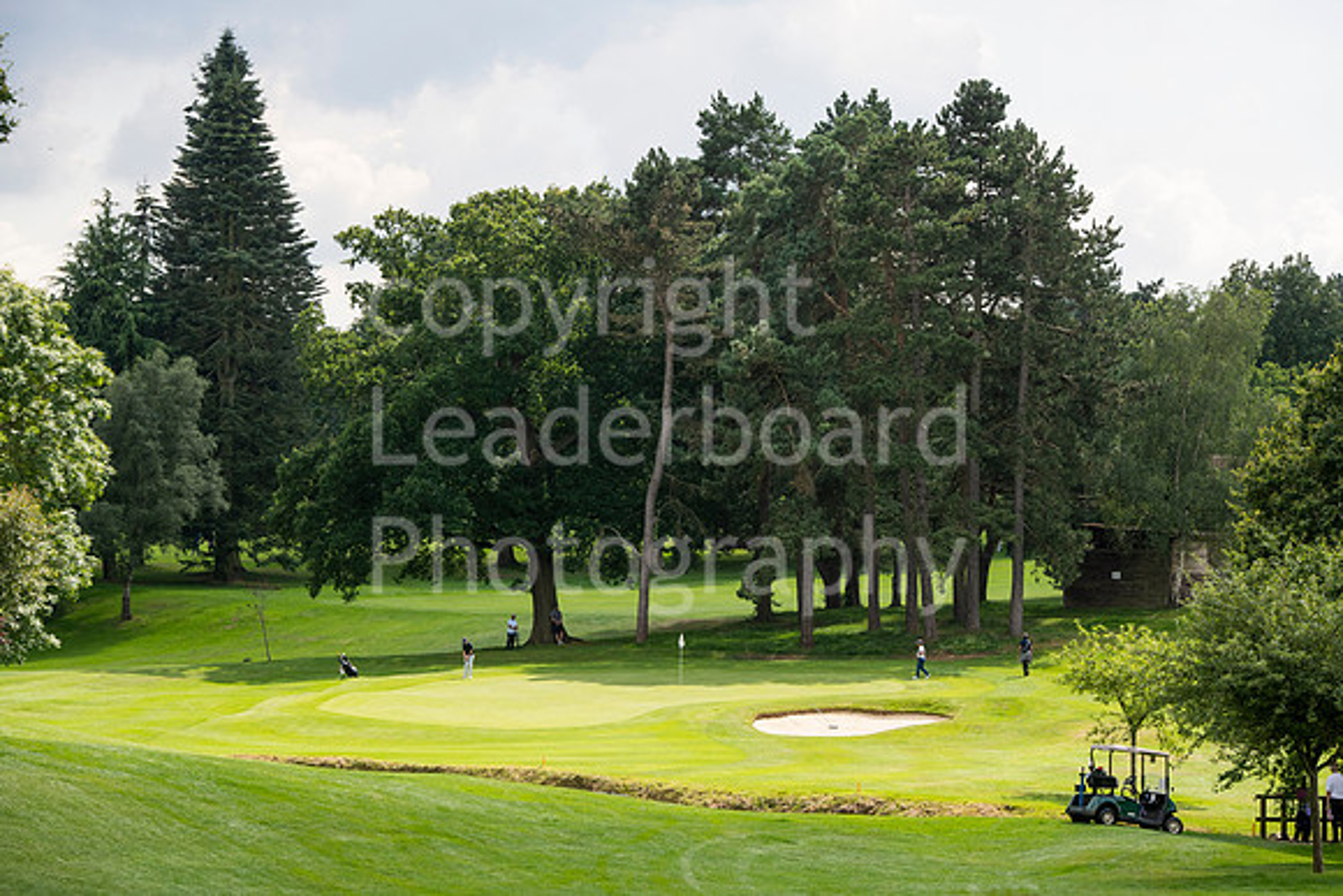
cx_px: 672
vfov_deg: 12.5
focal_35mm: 110
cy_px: 448
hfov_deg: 18.6
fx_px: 4104
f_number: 6.3
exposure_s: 1/800
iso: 320
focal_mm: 110
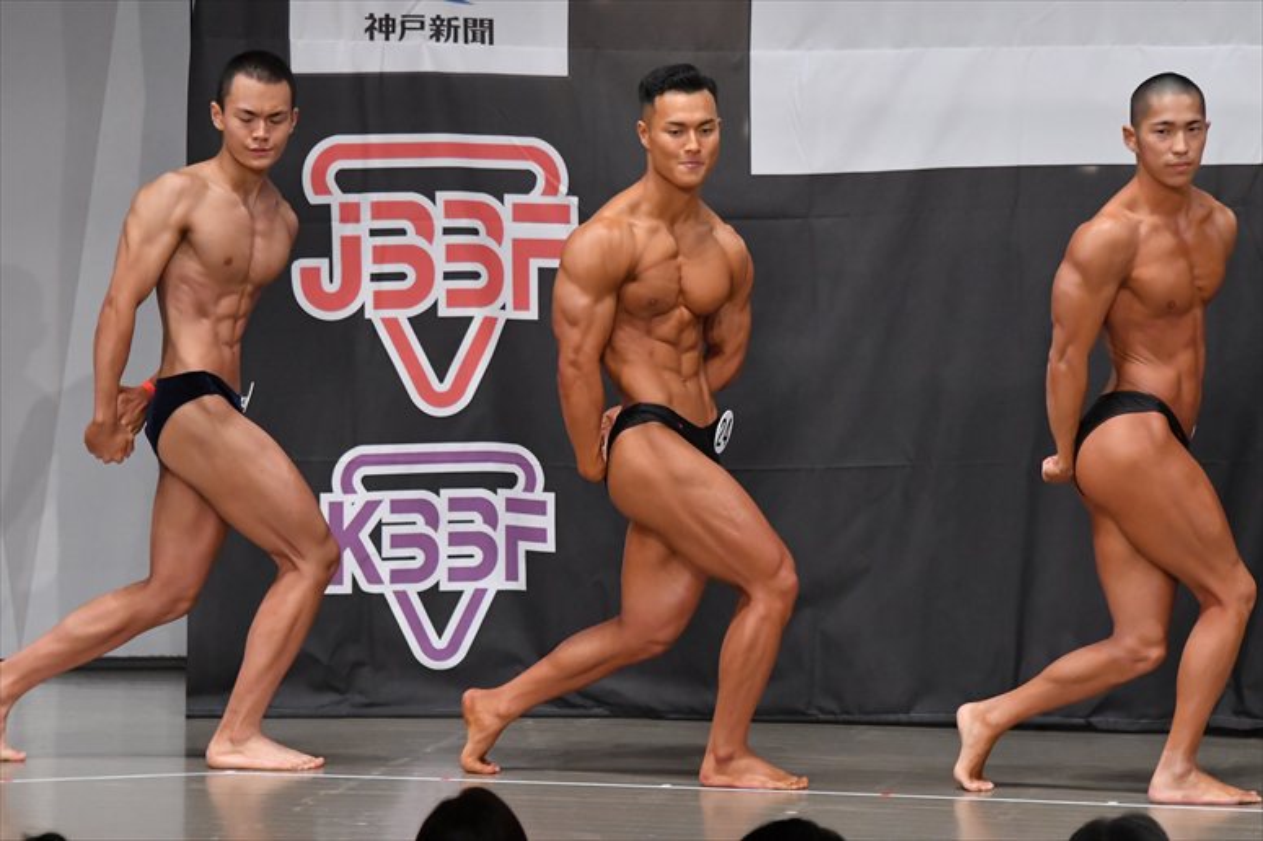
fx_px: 8416
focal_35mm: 240
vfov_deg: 5.7
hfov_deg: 8.6
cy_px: 420
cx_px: 632
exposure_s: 1/400
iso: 5000
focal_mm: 160
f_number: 5.6
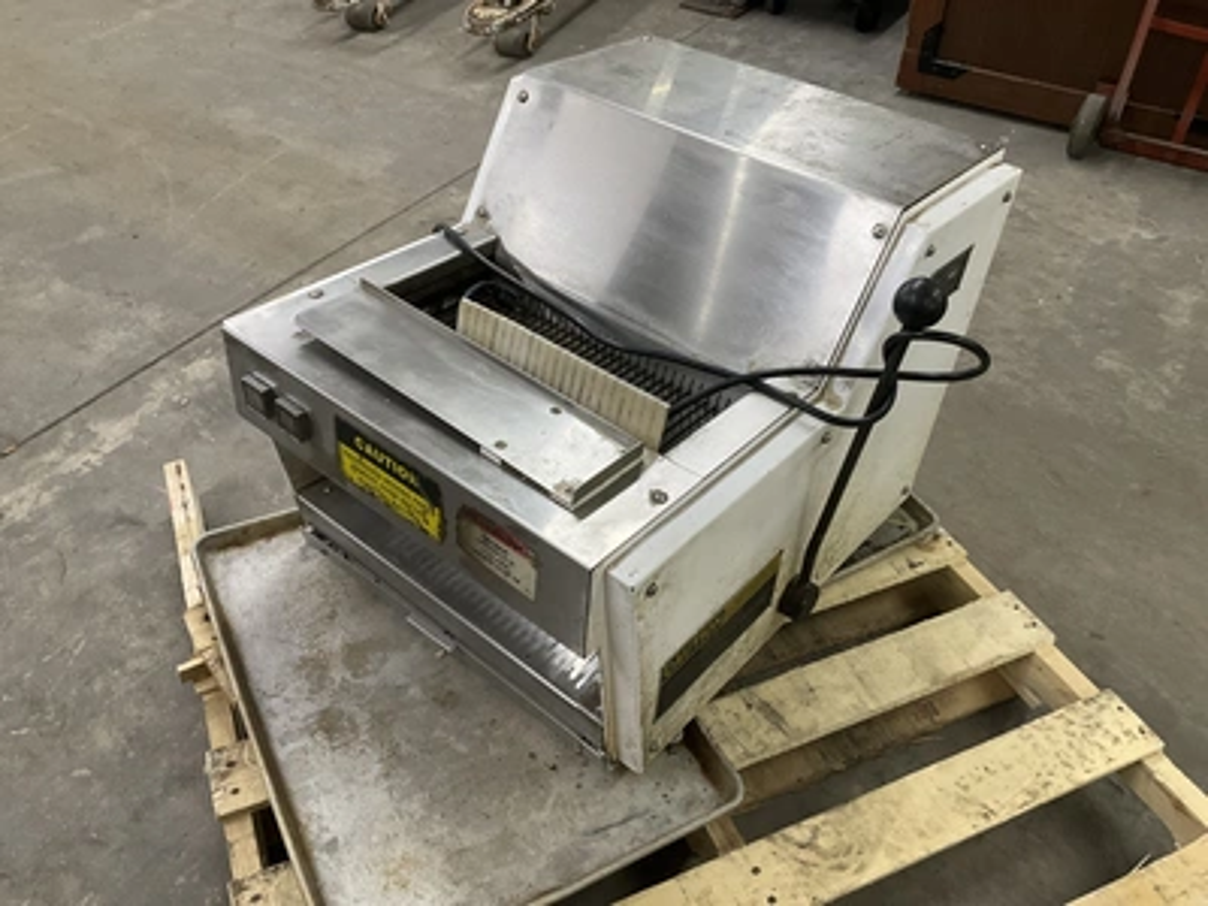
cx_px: 604
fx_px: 1012
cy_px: 453
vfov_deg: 48.2
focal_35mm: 29
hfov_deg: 61.7
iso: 80
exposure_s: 1/60
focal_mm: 3
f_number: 1.8
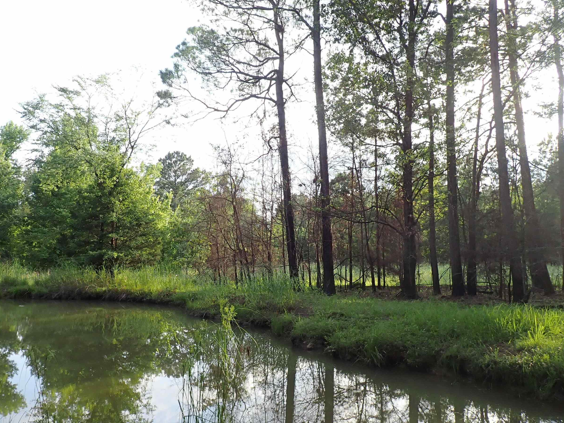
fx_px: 521
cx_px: 247
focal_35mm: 32
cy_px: 224
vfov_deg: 44.1
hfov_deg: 56.6
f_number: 2.8
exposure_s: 1/250
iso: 100
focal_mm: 4.5
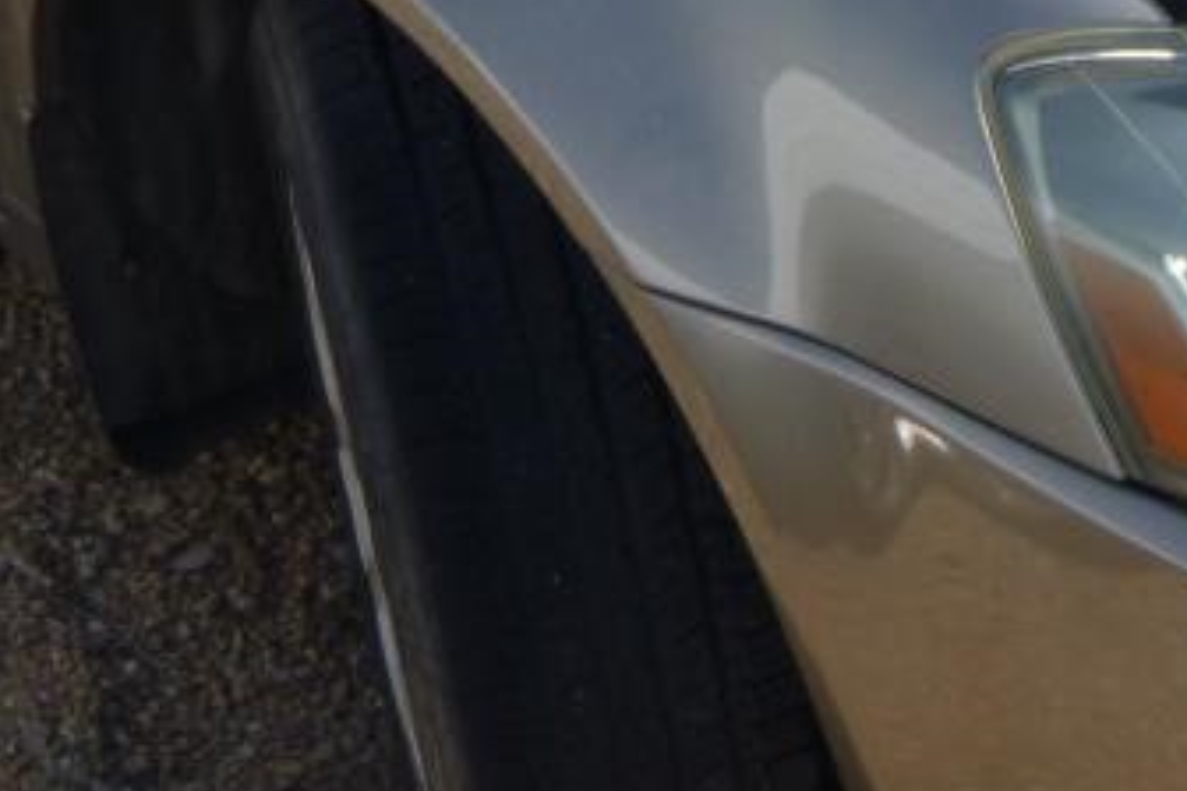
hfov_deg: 20.3
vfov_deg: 13.5
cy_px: -141
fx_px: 3264
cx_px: 1007
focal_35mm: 99
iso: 100
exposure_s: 1/400
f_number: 3.9
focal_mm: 4.5
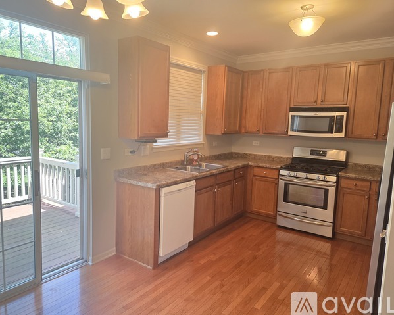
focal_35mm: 25
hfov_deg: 68.0
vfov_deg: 56.8
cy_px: 154
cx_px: 178
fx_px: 291
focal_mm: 5.4
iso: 200
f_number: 1.8
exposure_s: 1/120
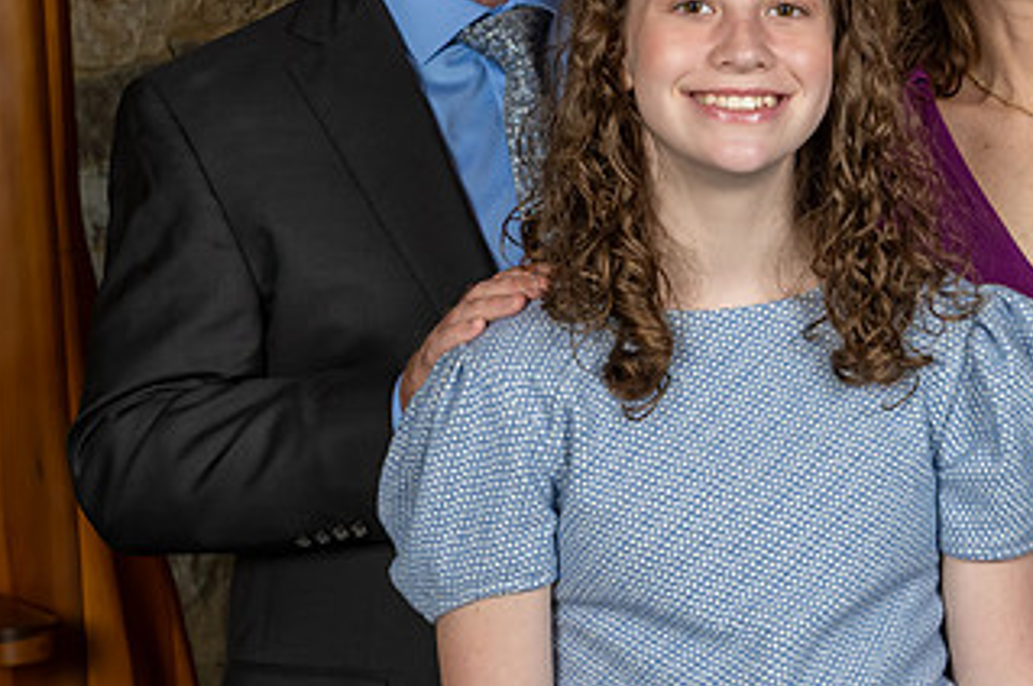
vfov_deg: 9.4
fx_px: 4156
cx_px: 836
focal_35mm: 145
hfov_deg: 14.1
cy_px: 10
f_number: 8
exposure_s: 1/200
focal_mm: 48
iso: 640
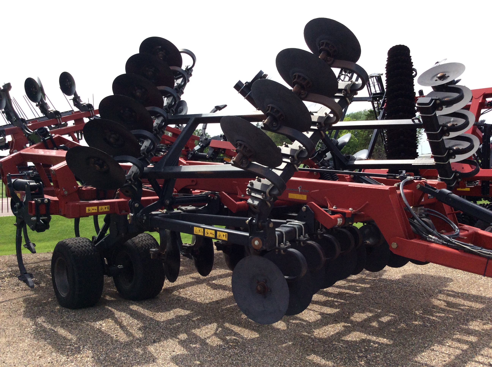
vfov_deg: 44.1
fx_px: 454
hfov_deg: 56.9
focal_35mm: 32
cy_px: 184
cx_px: 246
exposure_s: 1/1634
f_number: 2.4
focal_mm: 3.3
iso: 32
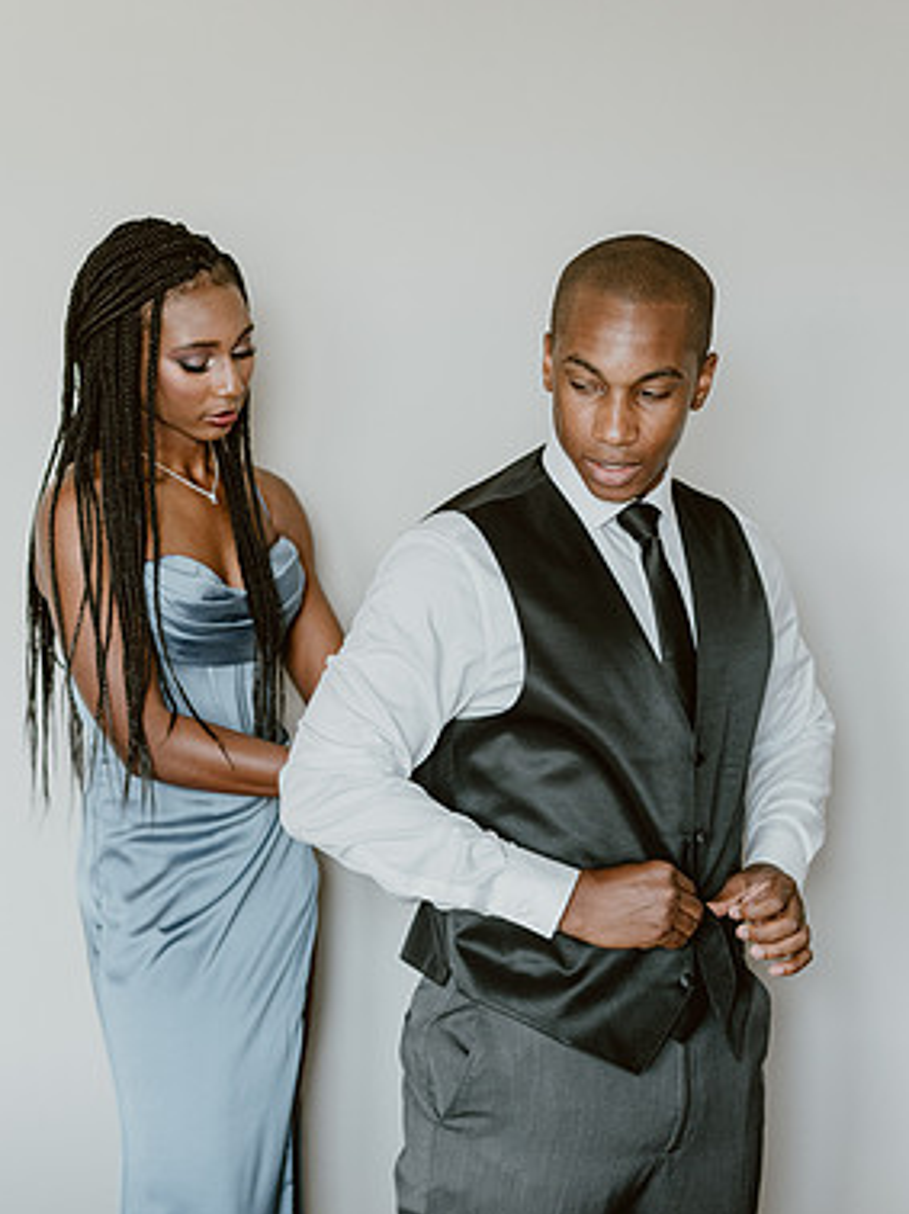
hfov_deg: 23.3
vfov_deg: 30.7
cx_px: 443
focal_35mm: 63
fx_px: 2208
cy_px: 697
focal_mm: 55
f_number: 2.8
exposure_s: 1/125
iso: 800
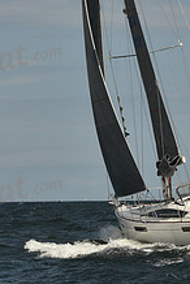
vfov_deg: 10.9
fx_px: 1468
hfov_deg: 7.4
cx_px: 129
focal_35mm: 186
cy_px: -16
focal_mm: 70
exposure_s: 1/2000
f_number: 9
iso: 320
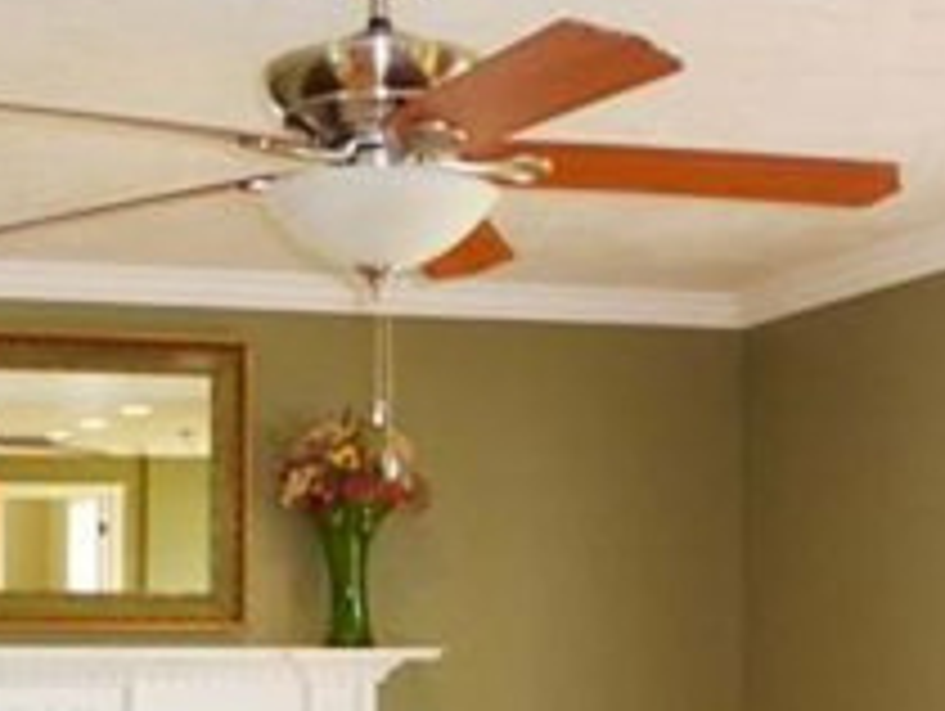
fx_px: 1995
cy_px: 652
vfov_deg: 19.8
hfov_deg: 26.2
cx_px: 189
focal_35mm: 73
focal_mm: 4.3
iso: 250
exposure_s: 1/60
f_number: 3.3
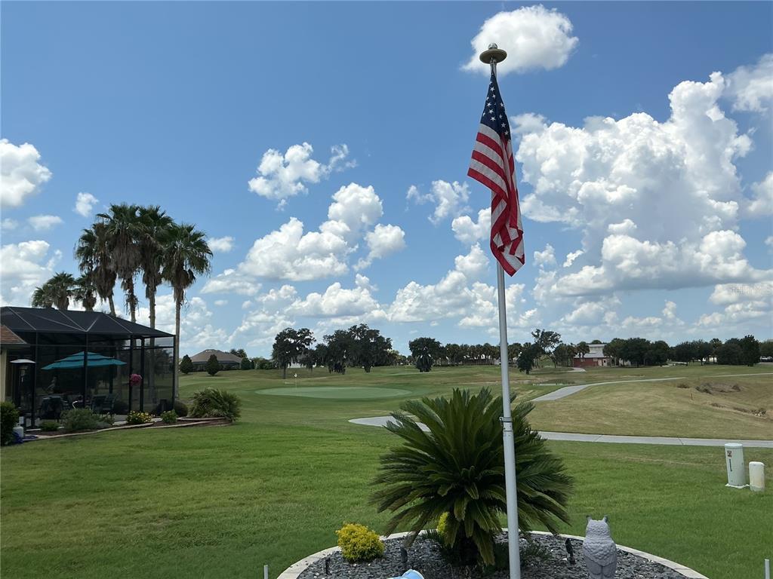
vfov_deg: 48.2
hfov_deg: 61.7
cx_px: 386
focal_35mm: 29
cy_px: 290
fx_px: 648
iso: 25
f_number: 1.8
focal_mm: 3
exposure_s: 1/3534
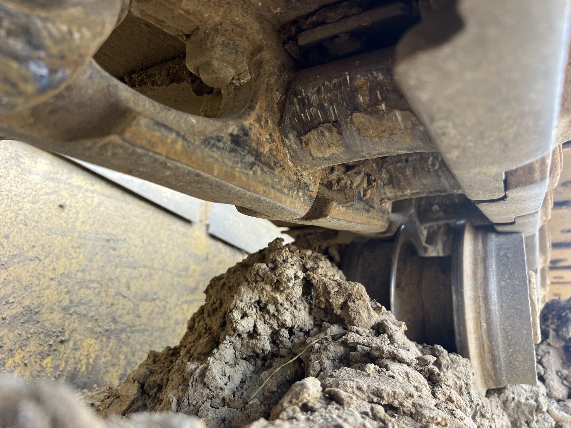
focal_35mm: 26
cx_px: 286
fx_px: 429
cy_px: 214
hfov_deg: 67.3
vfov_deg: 53.1
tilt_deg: +19.6
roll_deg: -5.4
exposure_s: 1/121
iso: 64
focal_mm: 5.7
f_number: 1.5
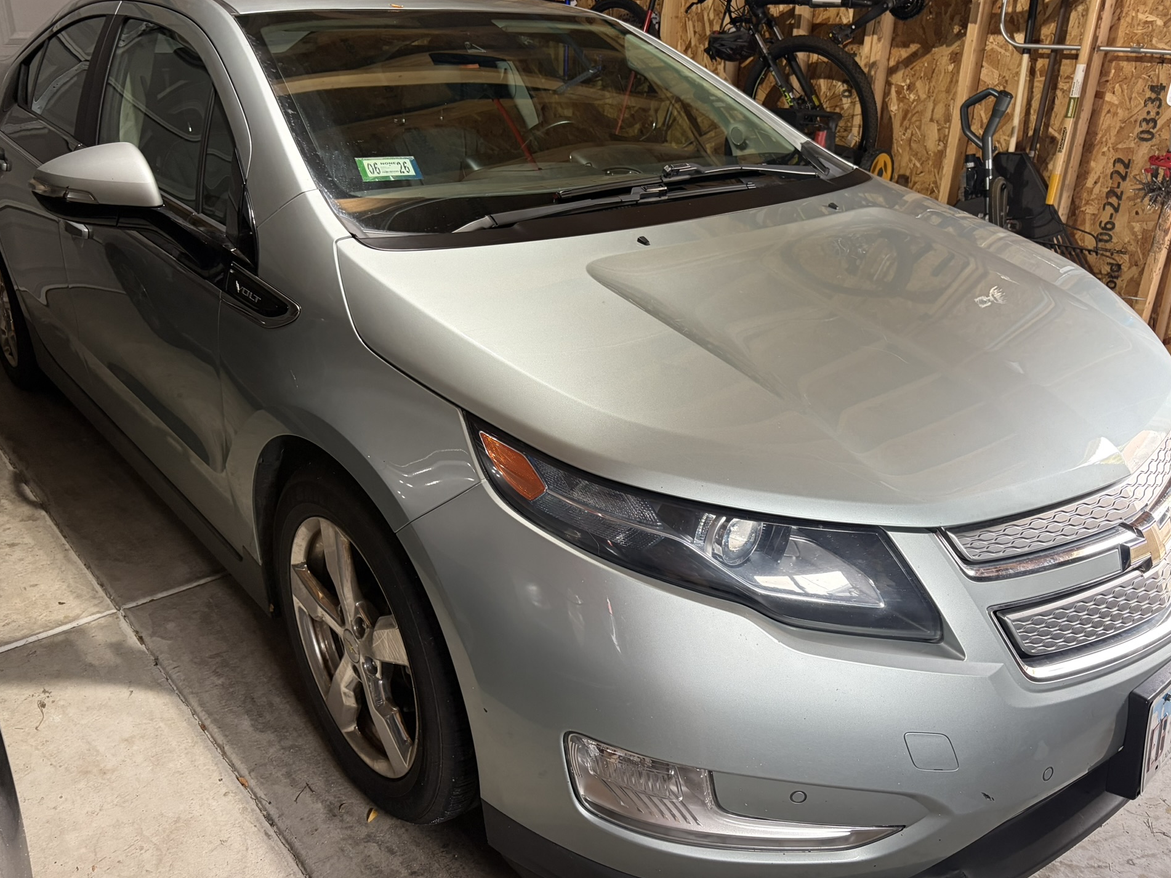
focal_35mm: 28
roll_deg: -1.0
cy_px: 411
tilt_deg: -24.0
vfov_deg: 49.7
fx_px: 947
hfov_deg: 63.4
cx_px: 582
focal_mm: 5.96
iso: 160
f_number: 1.6
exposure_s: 1/60
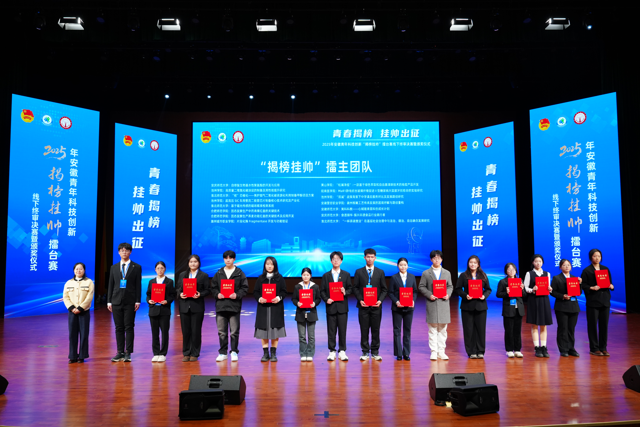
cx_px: 320
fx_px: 551
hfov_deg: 60.3
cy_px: 214
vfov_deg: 42.3
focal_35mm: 31
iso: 1600
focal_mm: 31
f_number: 5.6
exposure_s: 1/125
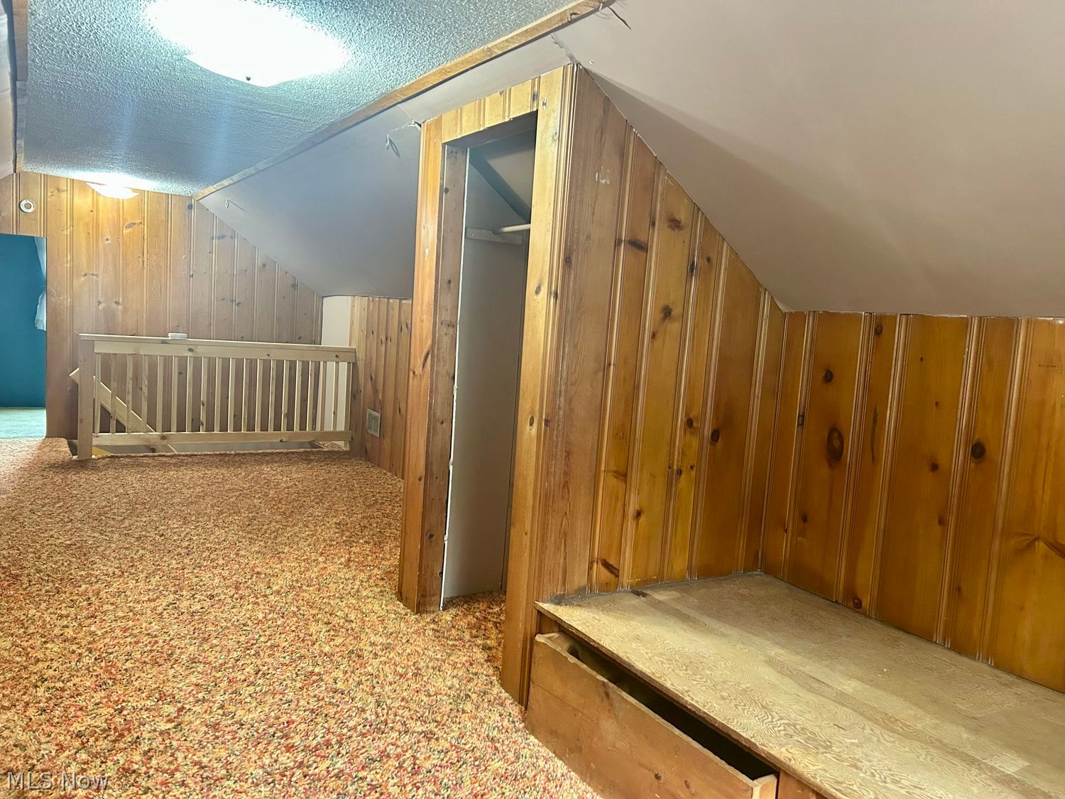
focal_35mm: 26
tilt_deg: -5.7
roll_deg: -3.5
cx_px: 532
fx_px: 800
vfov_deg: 53.1
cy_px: 400
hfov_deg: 67.3
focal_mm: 5.7
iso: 400
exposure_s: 1/60
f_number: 1.5
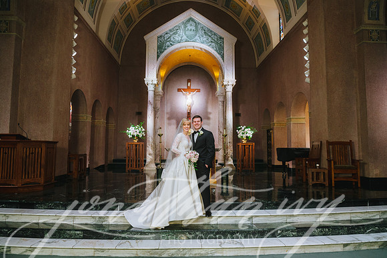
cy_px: 129
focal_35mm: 24
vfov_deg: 53.2
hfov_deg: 73.7
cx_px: 194
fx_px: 258
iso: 1250
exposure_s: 1/250
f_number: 4
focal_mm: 24
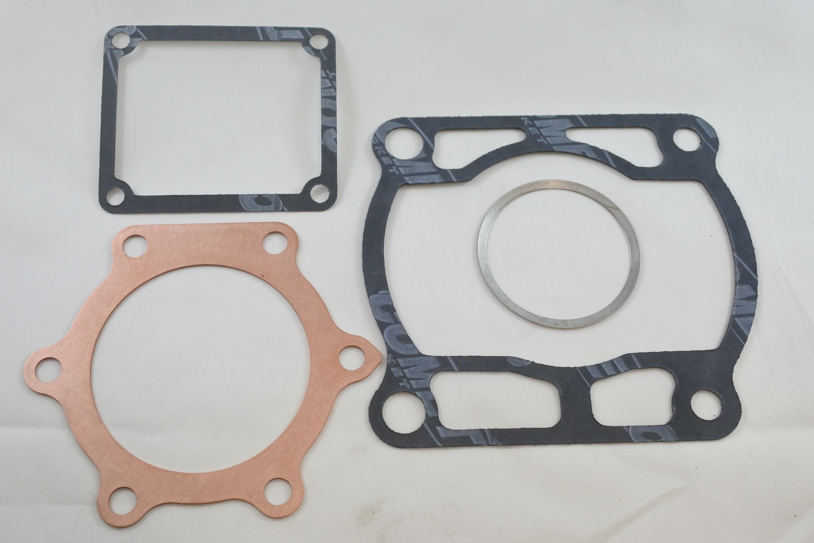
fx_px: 769
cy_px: 272
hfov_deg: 55.8
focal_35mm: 34
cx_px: 407
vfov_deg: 38.9
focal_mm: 12.8
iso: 400
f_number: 4
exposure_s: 1/200
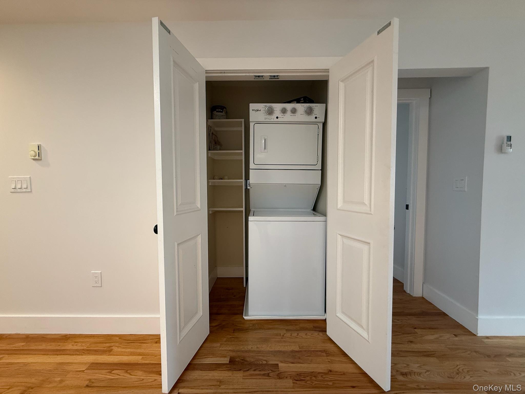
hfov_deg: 102.1
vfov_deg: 85.7
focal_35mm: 14
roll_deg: +0.0
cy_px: 197
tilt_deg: -2.1
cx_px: 262
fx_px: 212
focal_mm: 2.22
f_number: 2.2
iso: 200
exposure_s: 1/60
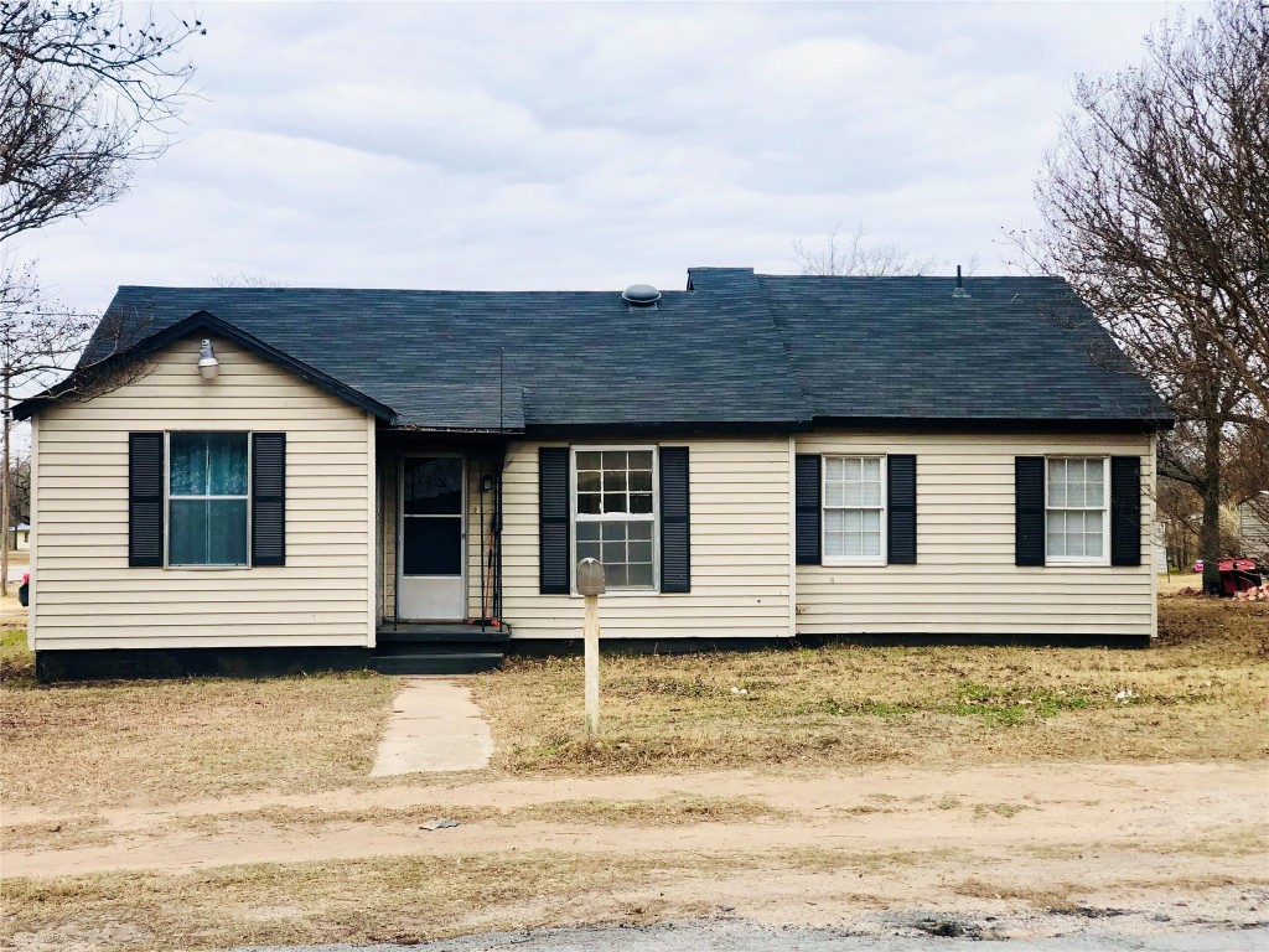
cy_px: 476
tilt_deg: +1.7
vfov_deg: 28.0
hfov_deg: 36.8
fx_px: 1906
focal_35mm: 52
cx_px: 634
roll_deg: +0.2
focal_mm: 6
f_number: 2.4
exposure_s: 1/467
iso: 16
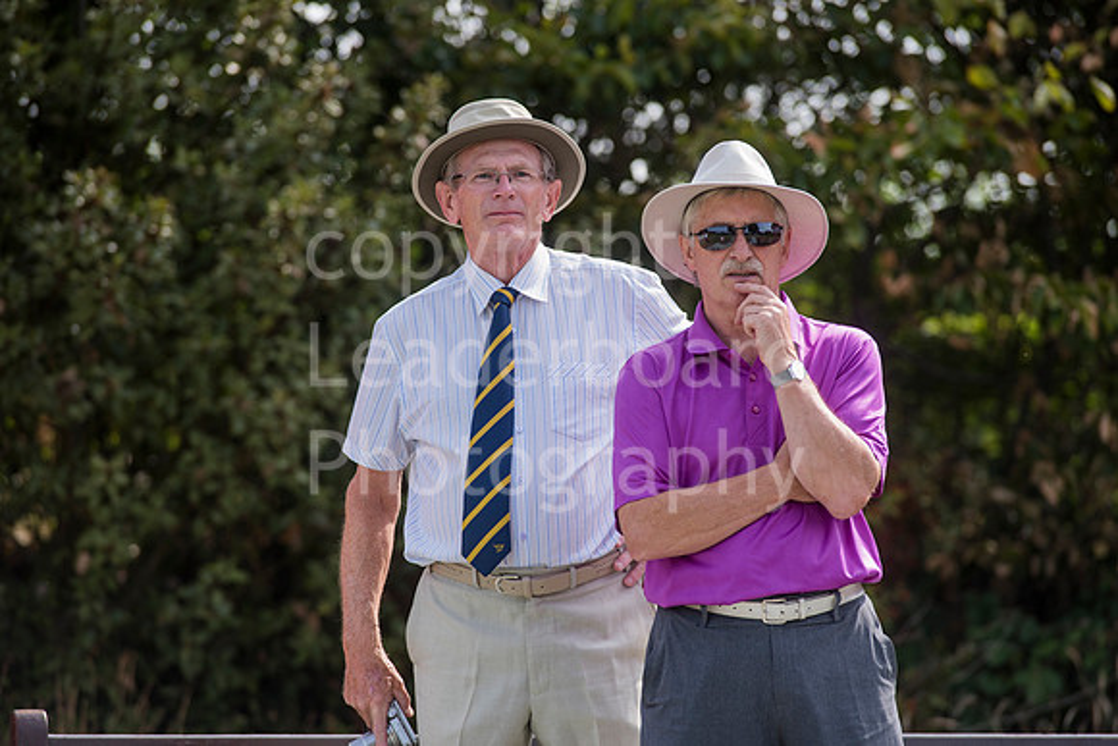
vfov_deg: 4.6
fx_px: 9318
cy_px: 373
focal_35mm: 300
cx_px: 559
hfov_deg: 6.9
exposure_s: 1/1000
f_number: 5.6
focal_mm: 300
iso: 400
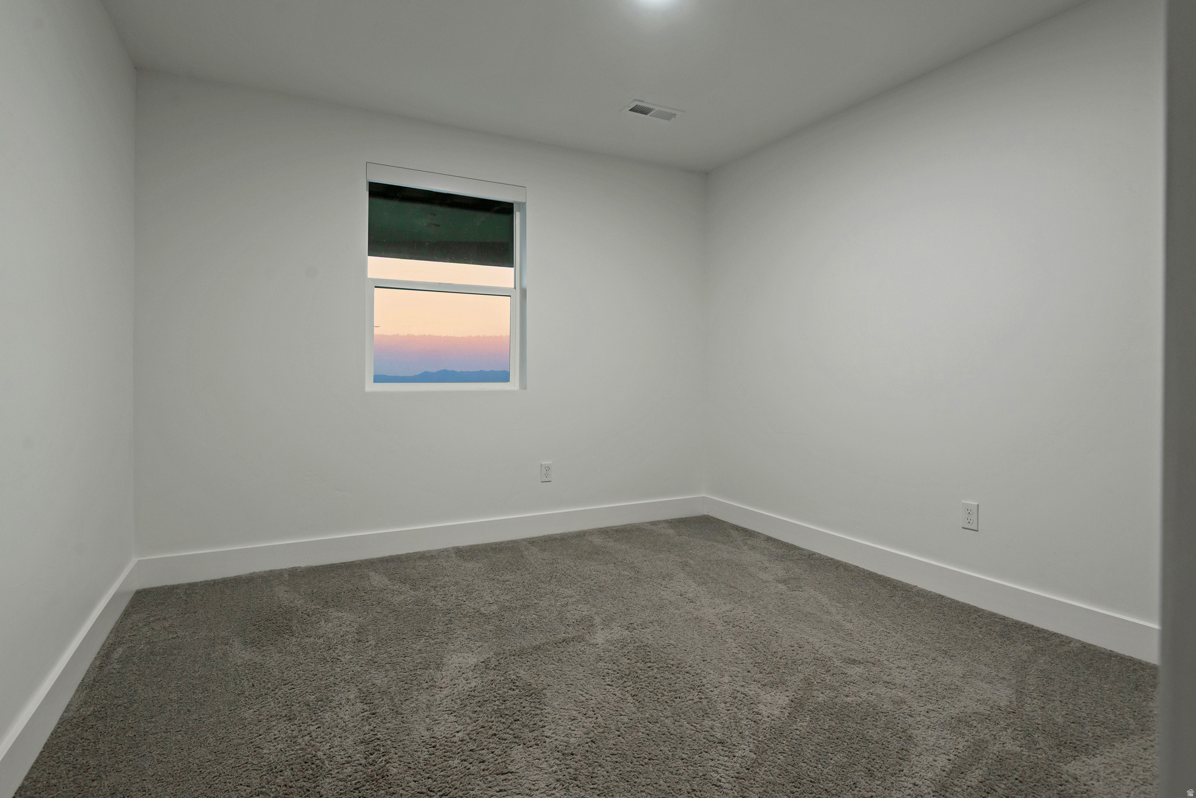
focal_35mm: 17
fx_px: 565
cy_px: 399
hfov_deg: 93.3
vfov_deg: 70.5
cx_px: 598
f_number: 7.1
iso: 800
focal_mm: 17
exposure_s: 1/15
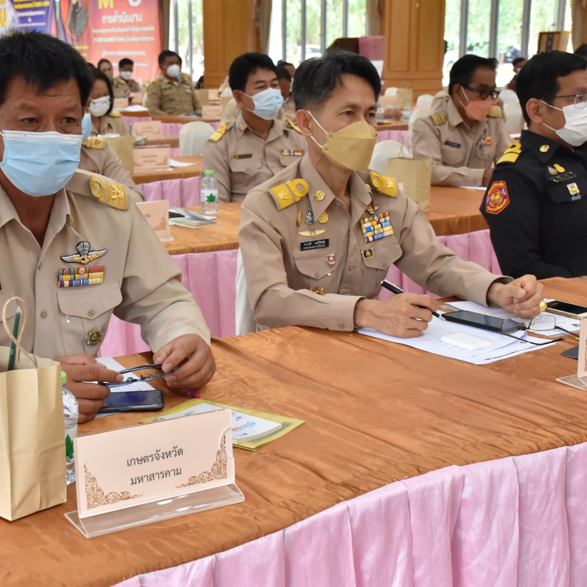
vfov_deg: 32.4
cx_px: 224
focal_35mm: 53
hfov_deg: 32.3
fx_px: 1010
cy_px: 295
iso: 1600
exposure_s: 1/160
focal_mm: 27
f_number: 6.3
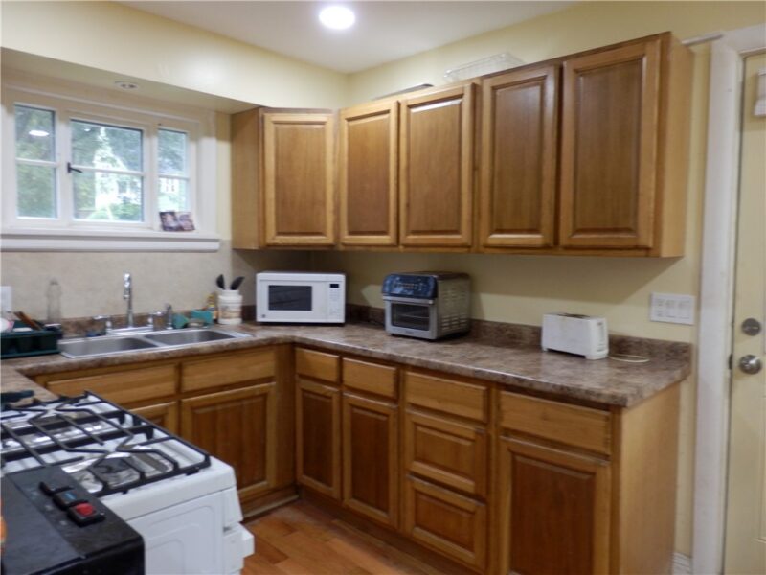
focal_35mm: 25
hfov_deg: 69.4
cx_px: 383
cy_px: 288
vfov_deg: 54.9
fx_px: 553
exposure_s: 1/30
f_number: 3
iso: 200
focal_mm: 4.5
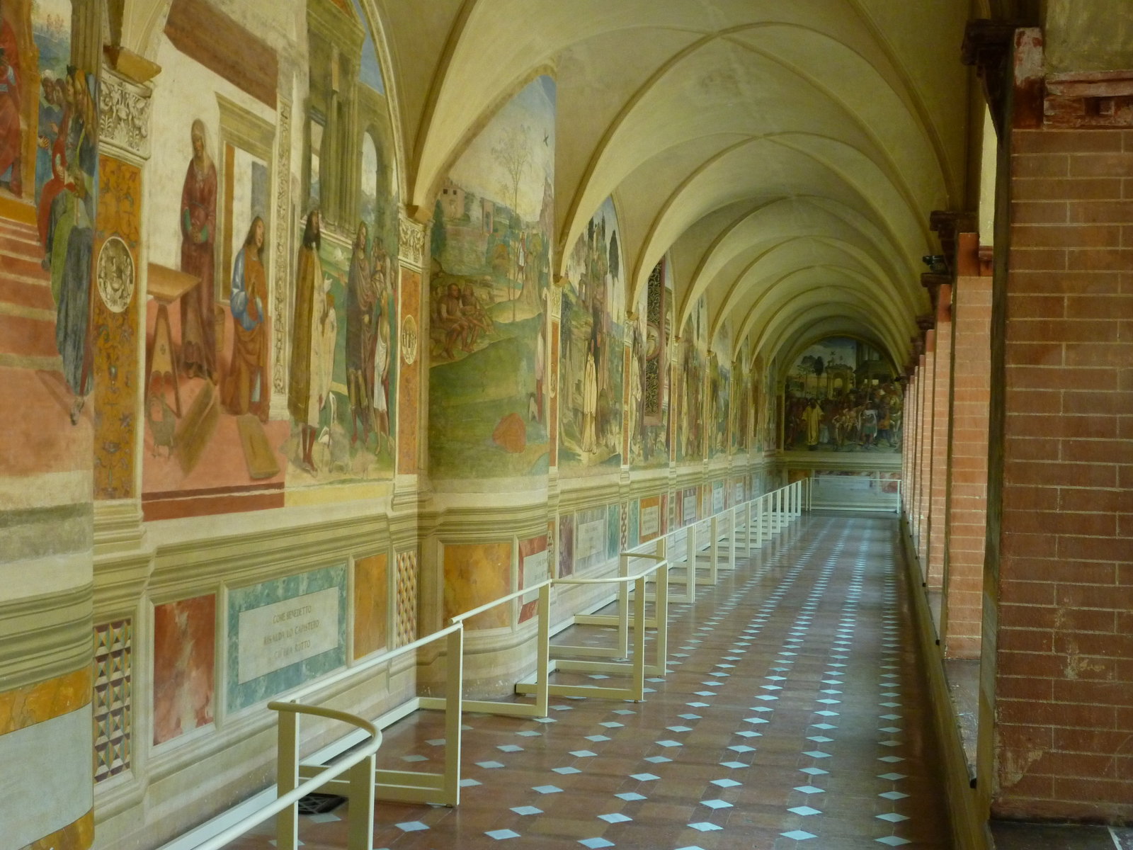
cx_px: 566
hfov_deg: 44.8
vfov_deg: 34.3
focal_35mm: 42
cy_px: 425
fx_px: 1375
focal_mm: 7.6
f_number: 4.1
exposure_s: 1/40
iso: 320
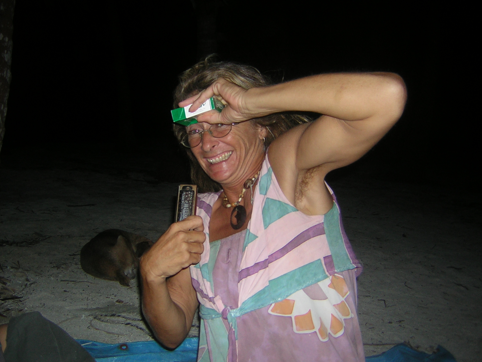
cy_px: 181
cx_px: 241
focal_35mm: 36
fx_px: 501
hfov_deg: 51.4
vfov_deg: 39.7
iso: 50
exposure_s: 1/60.1
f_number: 2.6
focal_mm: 4.7
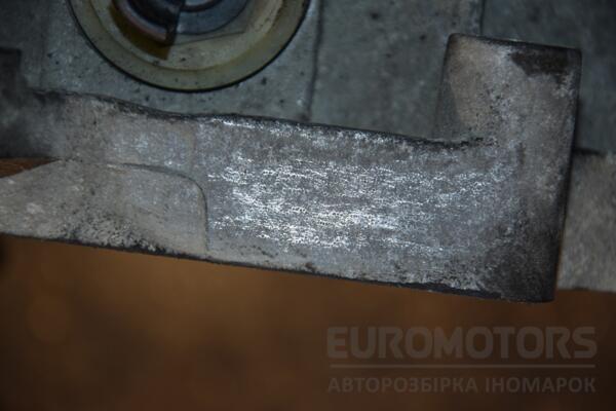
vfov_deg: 8.7
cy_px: 206
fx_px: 2695
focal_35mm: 158
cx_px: 308
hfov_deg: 13.0
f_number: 5.6
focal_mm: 105
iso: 800
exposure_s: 1/60
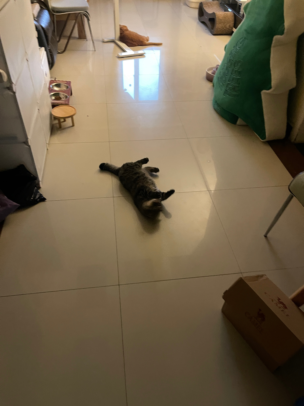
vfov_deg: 69.4
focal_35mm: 25
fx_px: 293
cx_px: 152
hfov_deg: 54.9
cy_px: 203
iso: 640
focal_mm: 5.1
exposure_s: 1/35
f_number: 1.6
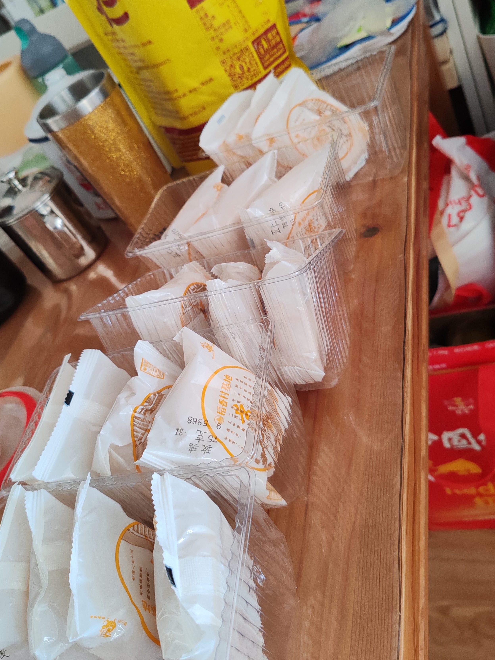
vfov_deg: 55.2
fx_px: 629
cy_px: 294
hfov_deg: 42.9
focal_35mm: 33
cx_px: 226
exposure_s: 1/50
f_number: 1.9
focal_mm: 6.12
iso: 1000
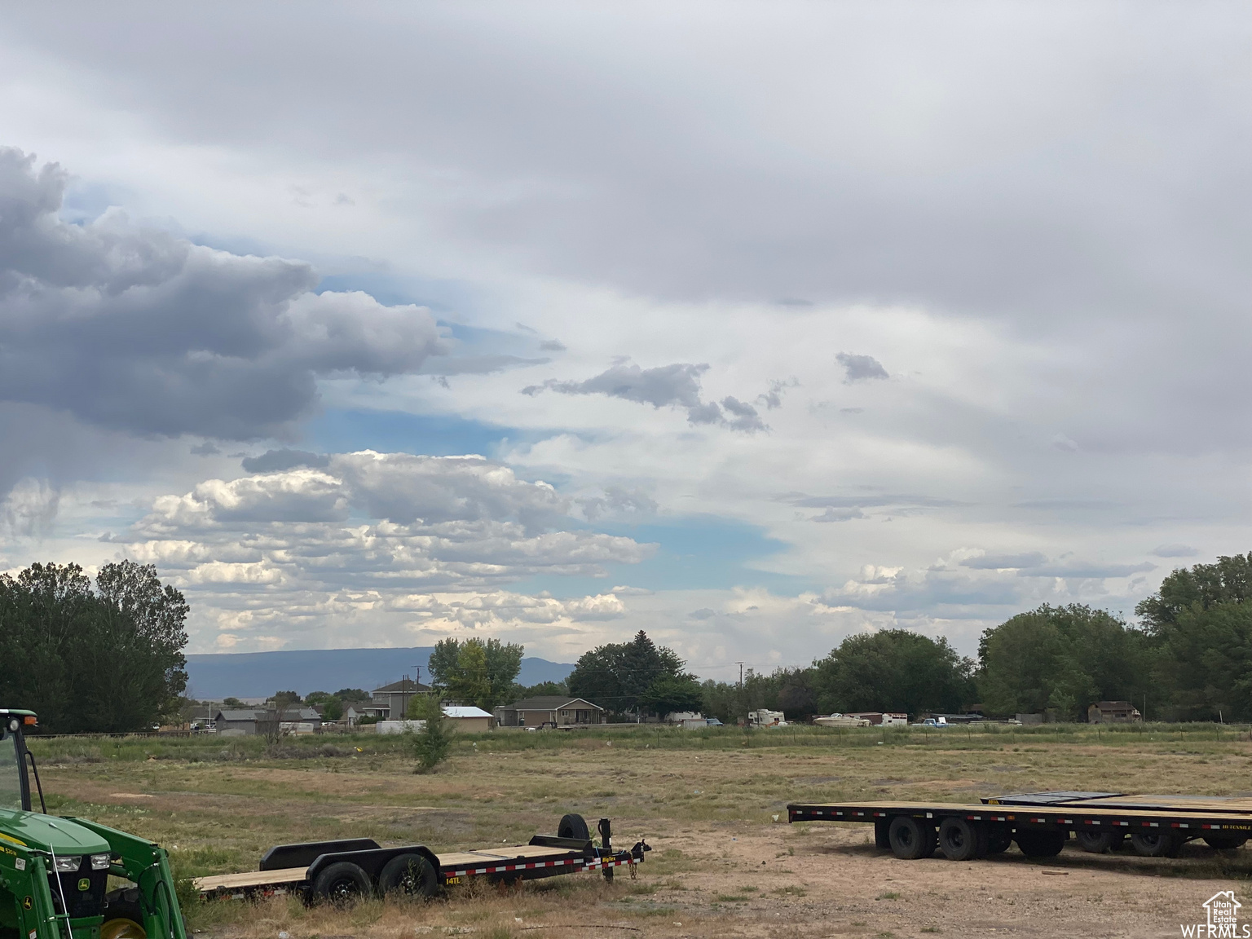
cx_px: 626
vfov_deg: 28.0
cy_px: 470
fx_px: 1881
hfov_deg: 36.8
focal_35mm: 52
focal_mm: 6
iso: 20
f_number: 2
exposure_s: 1/2283
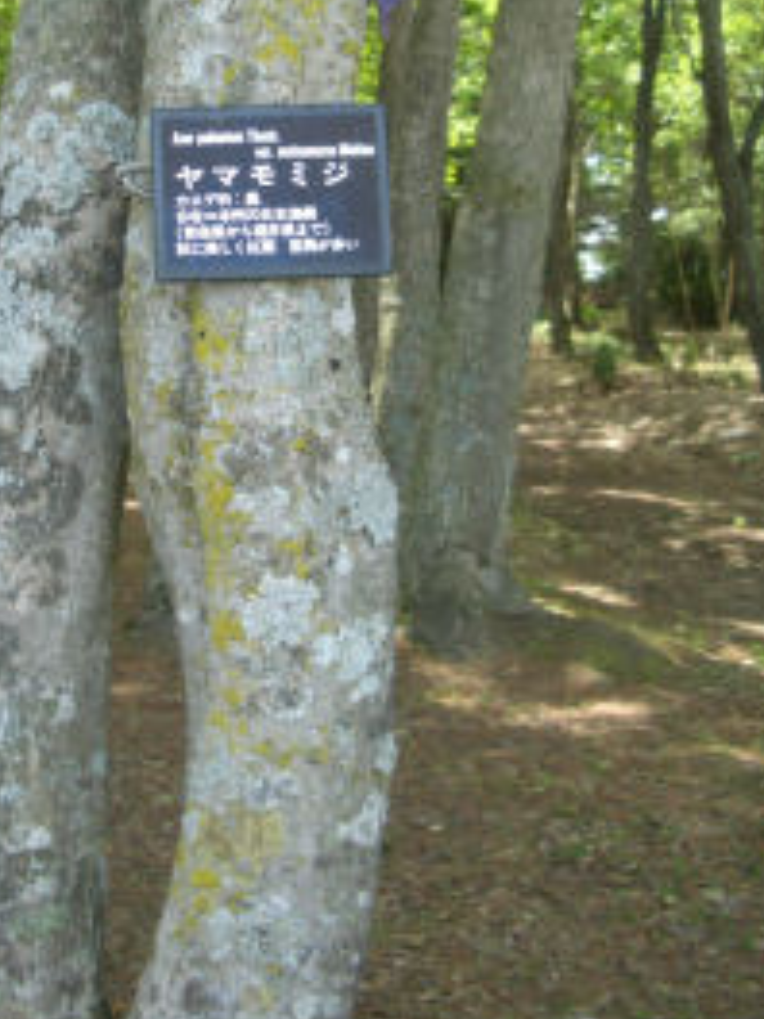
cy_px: 313
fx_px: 1648
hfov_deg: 25.8
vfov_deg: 33.9
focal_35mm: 56
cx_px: 199
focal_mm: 5.8
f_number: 2.6
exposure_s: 1/160
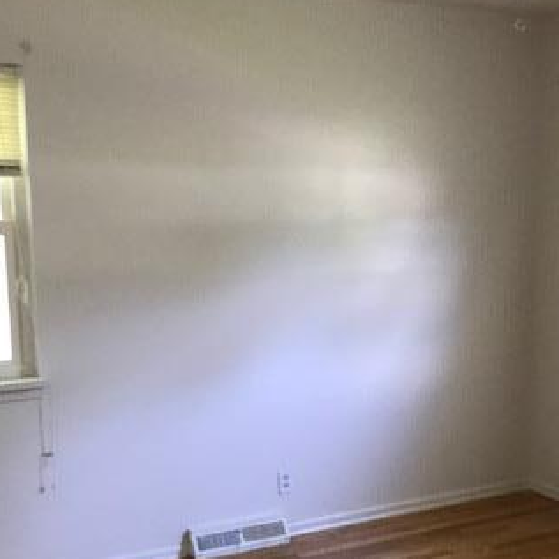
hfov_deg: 33.9
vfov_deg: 33.9
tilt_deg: -8.0
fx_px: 914
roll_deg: -1.3
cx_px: 333
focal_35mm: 50
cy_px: 346
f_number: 1.8
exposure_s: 1/45
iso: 200
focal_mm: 3.99
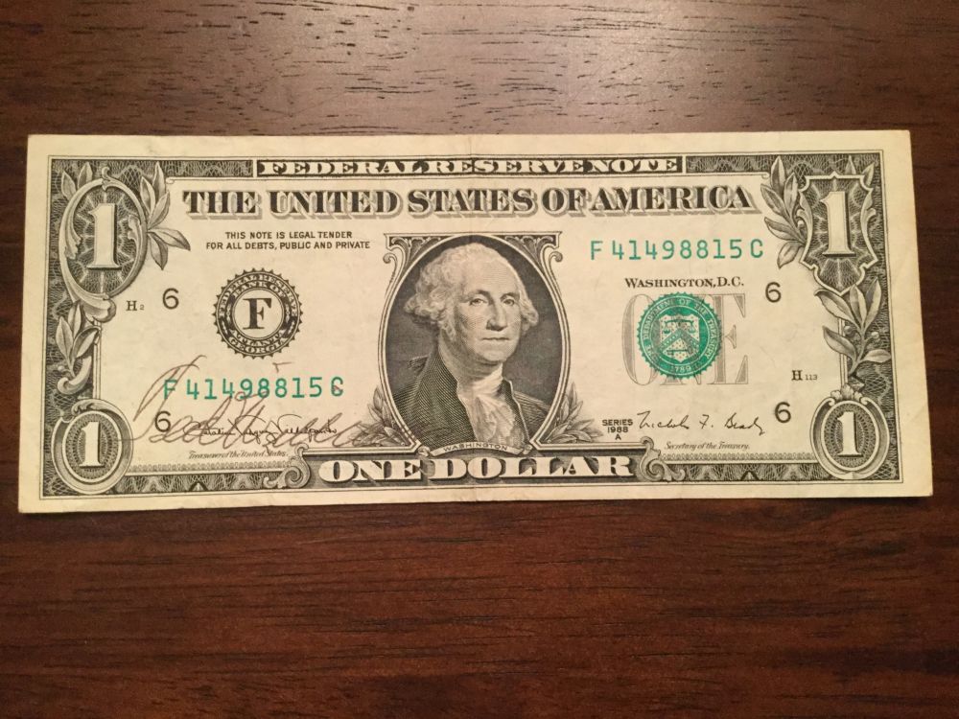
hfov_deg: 58.4
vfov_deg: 45.4
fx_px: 859
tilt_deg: -85.8
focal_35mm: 31
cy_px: 360
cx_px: 480
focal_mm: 3.3
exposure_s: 1/20
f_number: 2.4
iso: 200
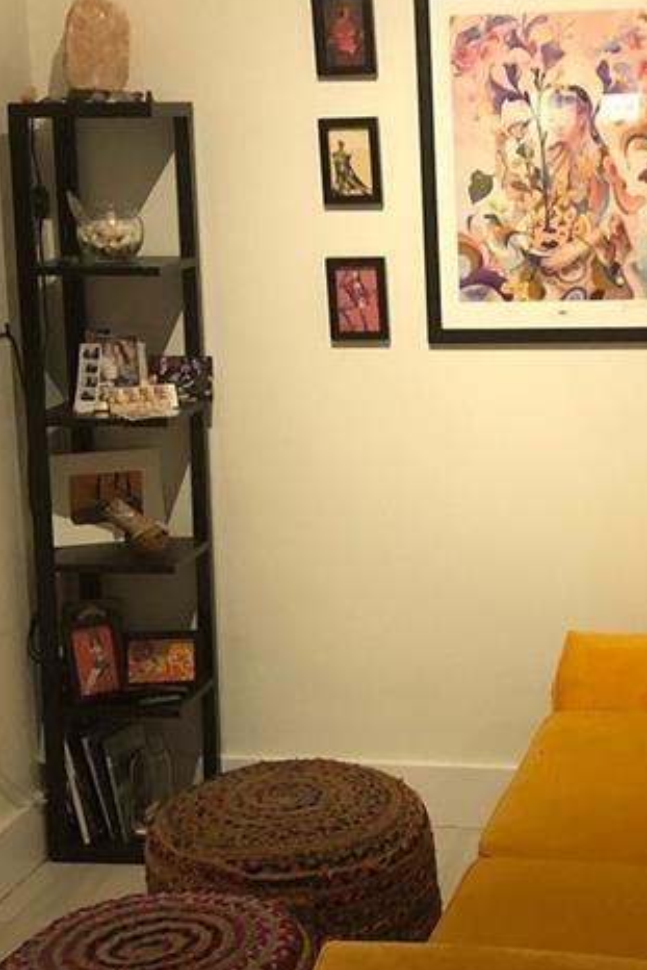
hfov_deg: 18.0
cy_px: 533
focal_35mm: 75
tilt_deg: -11.1
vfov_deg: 27.0
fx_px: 2020
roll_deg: +2.2
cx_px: 533
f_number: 1.8
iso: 100
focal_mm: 4
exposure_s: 1/15
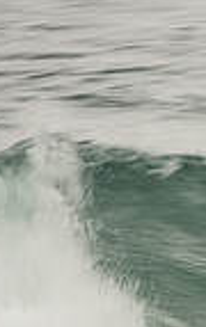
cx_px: 540
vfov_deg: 0.8
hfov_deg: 0.5
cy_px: 372
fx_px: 22139
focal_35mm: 2477
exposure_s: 1/30
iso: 100
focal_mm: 400
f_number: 20
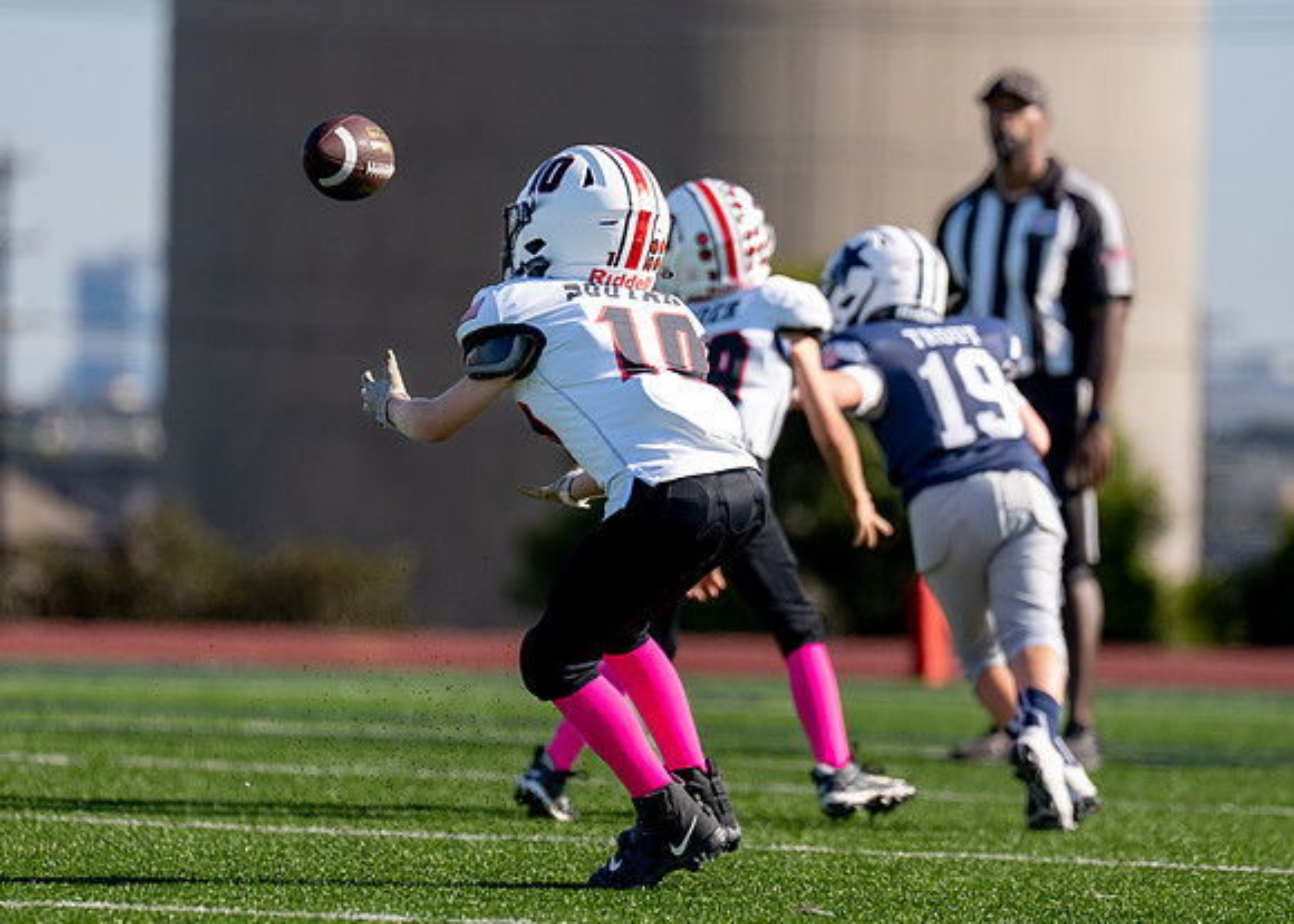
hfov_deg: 5.6
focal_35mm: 361
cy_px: 456
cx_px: 686
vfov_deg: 4.0
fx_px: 13280
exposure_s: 1/5000
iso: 320
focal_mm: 200
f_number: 2.8
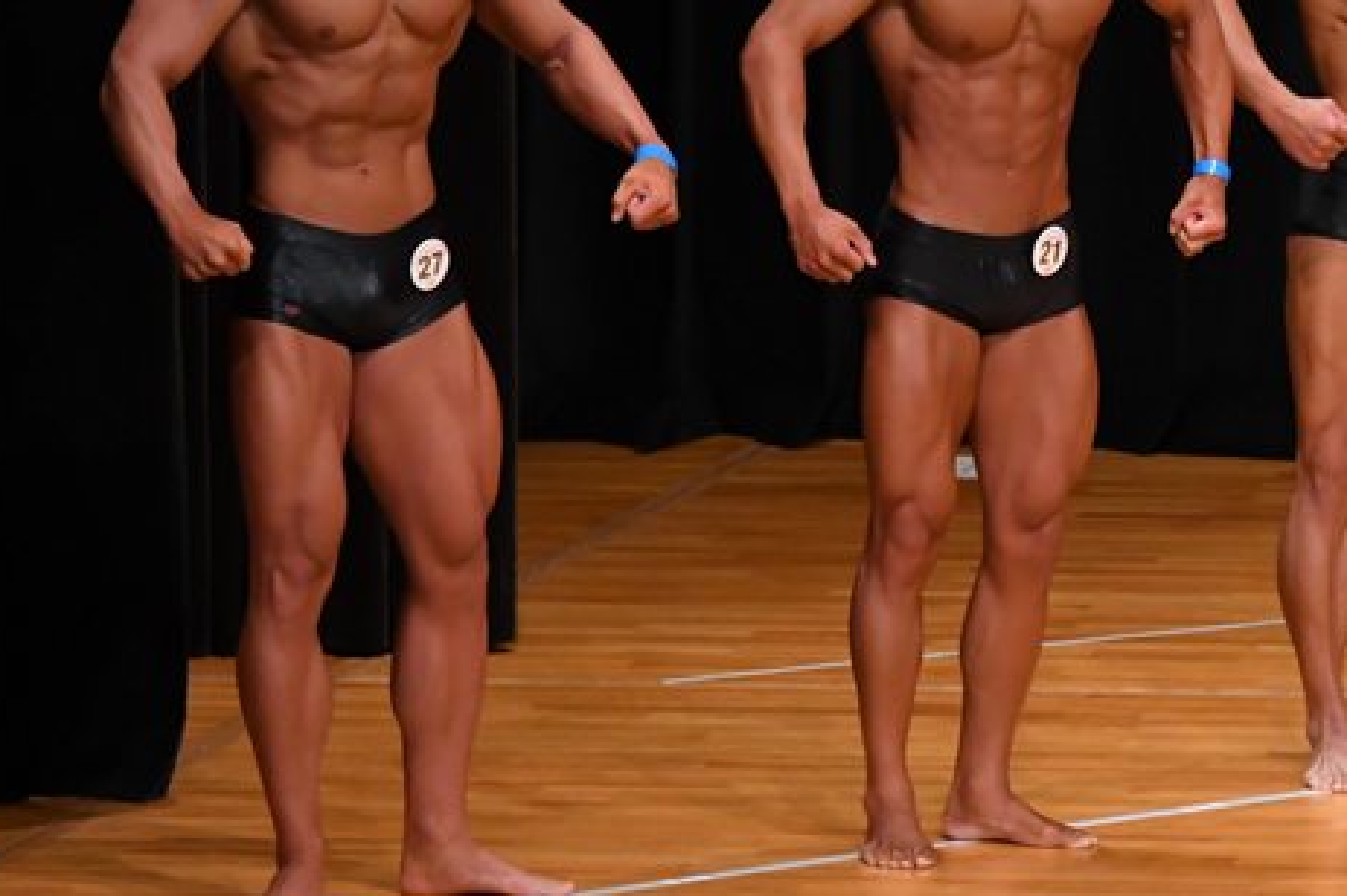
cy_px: 332
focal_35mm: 402
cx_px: 1040
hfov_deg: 5.1
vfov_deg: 3.4
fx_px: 15030
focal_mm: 160
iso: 4000
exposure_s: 1/400
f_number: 5.6
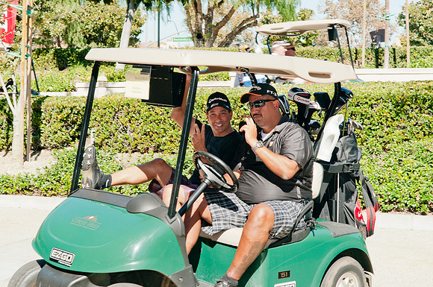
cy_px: 144
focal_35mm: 82
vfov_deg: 16.5
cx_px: 216
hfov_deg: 24.6
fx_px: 991
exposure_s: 1/200
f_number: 9
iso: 400
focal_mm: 55
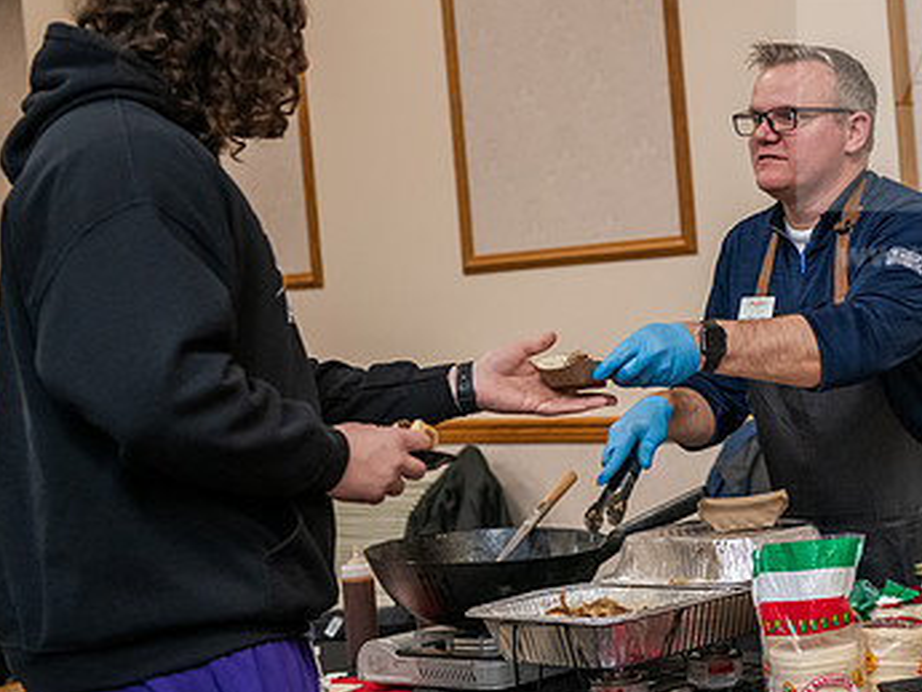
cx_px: 716
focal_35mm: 84
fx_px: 2238
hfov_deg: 23.0
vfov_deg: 17.6
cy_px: 311
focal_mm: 52
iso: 2500
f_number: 3.2
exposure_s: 1/200
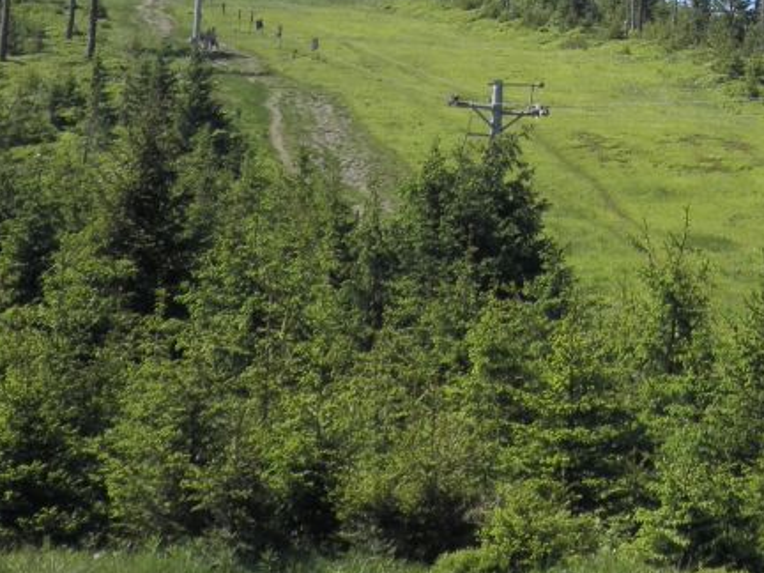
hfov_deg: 12.5
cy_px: -262
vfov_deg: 9.2
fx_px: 3465
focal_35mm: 157
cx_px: 693
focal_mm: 9.6
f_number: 4.8
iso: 64
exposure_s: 1/400
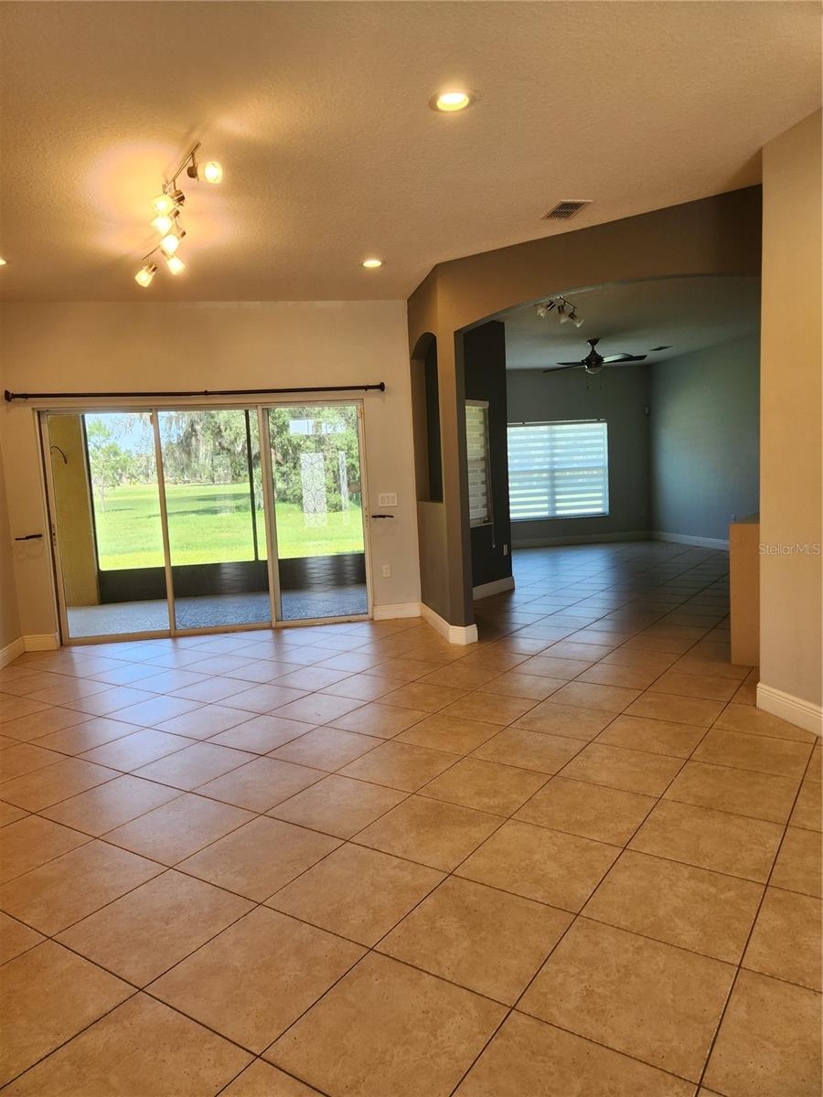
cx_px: 412
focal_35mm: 23
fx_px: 729
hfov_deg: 58.9
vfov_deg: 73.9
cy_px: 548
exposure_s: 1/180
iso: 80
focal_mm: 5.4
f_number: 1.8
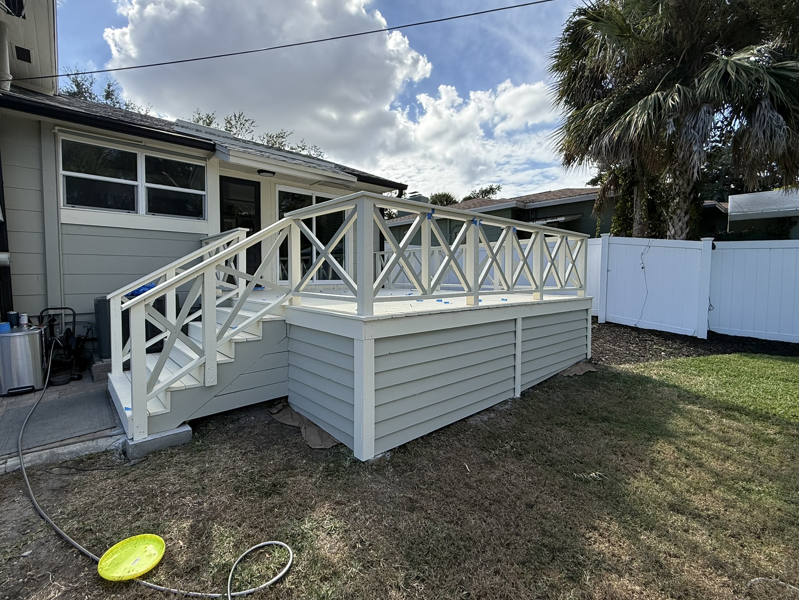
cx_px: 372
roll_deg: +1.0
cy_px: 290
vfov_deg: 78.1
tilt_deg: -1.4
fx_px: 369
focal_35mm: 16
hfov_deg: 94.4
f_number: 2.2
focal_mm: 2.22
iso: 64
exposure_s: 1/1572
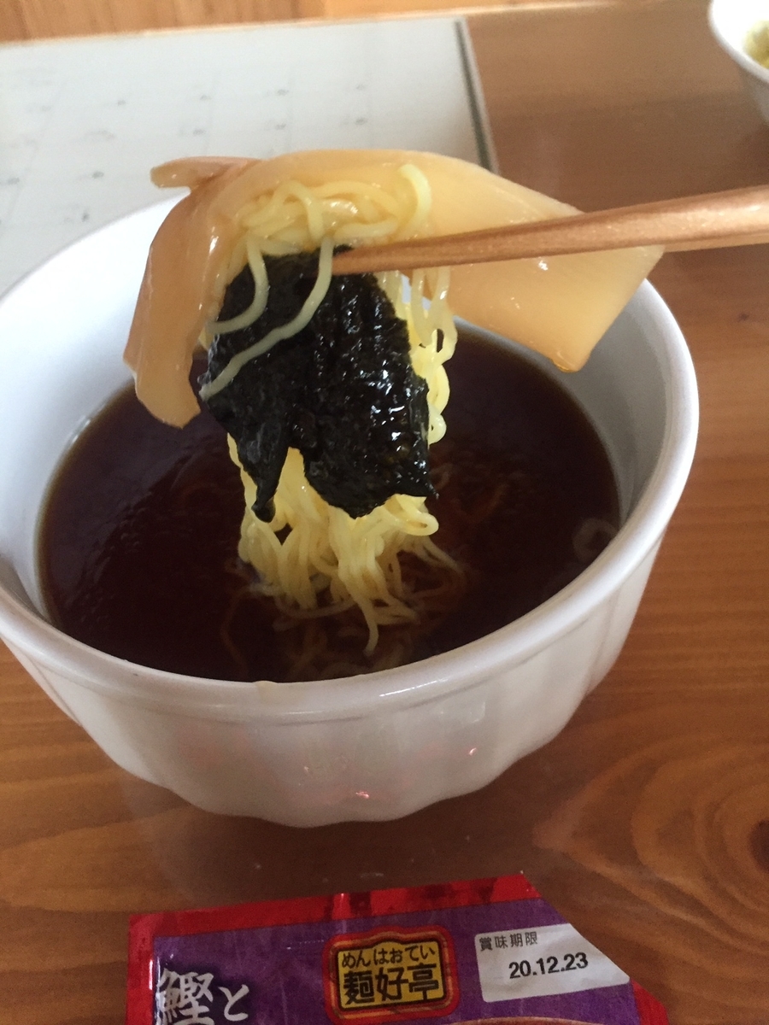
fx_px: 859
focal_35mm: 29
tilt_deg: -49.0
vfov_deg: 61.7
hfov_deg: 48.2
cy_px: 512
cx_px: 384
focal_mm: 4.15
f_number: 2.2
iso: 250
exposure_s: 1/24
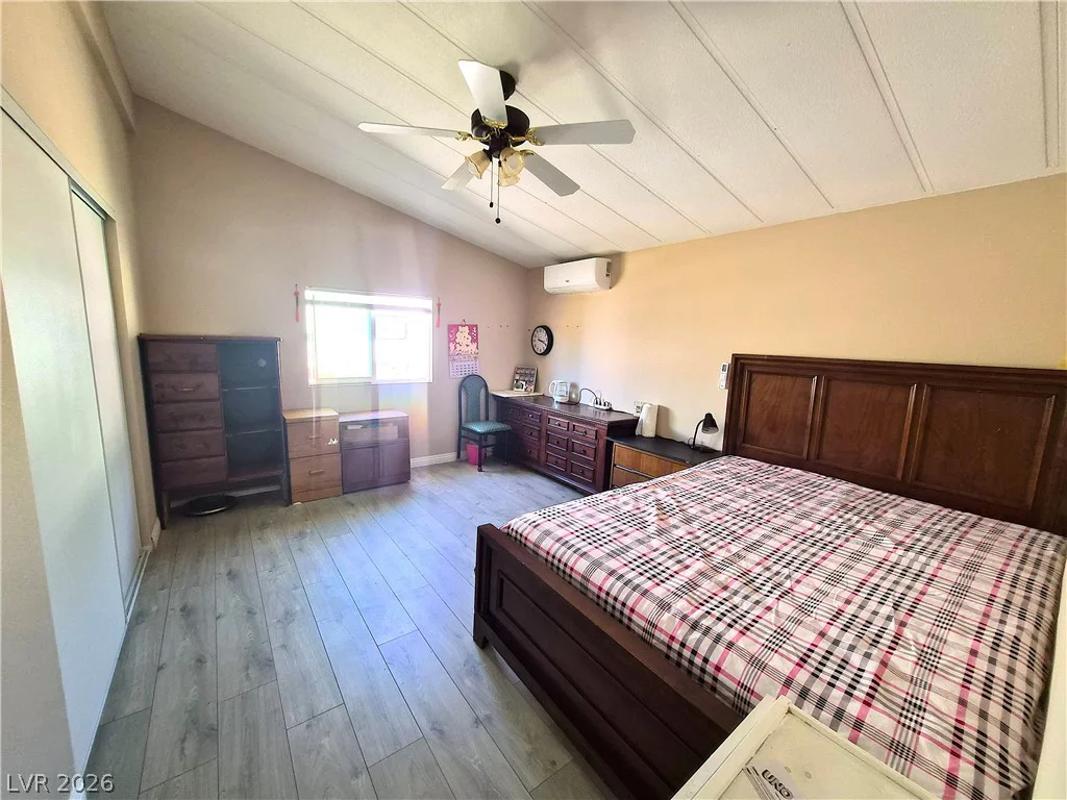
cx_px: 534
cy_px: 400
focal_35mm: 13
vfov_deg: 89.9
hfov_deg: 106.2
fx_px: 401
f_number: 2.2
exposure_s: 1/60
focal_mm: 1.7
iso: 200
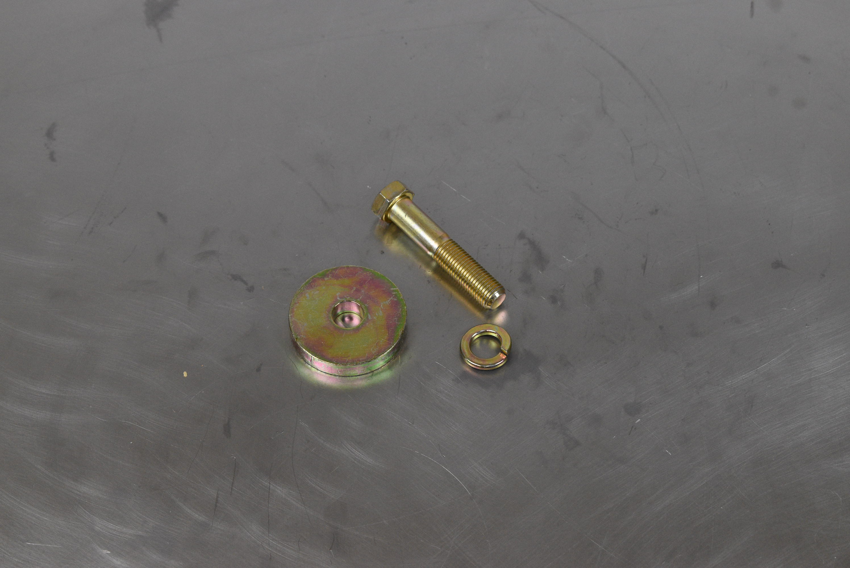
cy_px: 284
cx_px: 425
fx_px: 1949
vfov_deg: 16.6
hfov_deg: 24.6
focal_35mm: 82
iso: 1250
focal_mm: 55
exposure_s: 1/200
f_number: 7.1
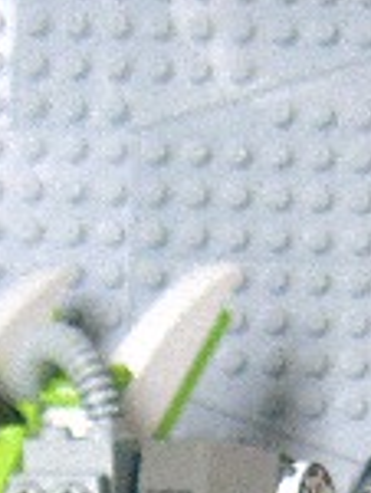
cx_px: 351
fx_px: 2365
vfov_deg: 11.0
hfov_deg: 8.9
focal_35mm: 166
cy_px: 917
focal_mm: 8
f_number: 2.8
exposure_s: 1/40
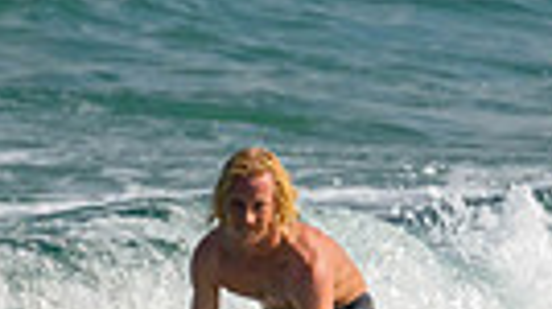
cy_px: 488
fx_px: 53098
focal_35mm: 3632
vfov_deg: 0.3
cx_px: 227
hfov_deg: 0.6
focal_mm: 800
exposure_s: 1/2000
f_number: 11
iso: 800
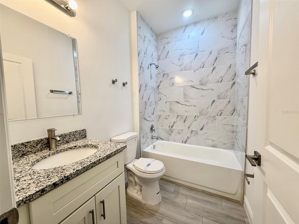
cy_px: 112
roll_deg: +0.7
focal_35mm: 14
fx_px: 121
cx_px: 150
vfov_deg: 85.7
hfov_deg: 102.1
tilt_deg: -3.5
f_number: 2.2
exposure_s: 1/120
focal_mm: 2.22
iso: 80
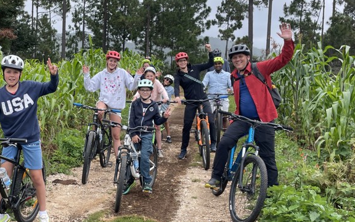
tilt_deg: -2.1
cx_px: 73
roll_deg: -1.7
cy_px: 110
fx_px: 474
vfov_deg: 26.3
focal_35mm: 49
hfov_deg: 39.5
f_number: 1.6
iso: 32
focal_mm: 4.2
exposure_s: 1/875
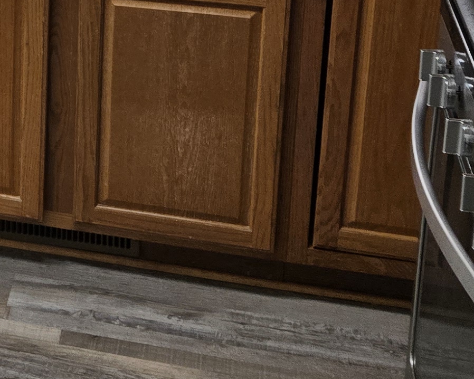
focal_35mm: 100
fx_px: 1403
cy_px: -149
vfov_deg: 14.6
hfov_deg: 17.0
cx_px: -270
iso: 125
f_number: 1.8
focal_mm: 5.4
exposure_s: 1/120
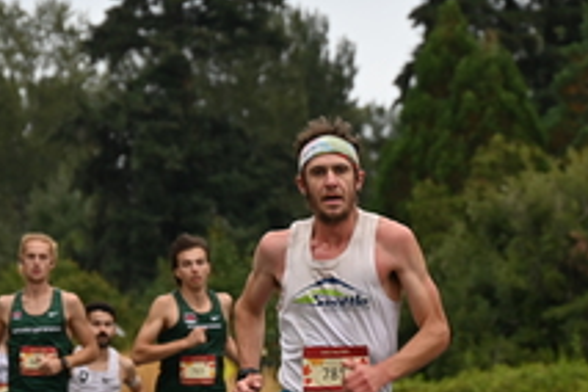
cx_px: 367
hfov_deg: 5.7
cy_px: 189
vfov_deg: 3.8
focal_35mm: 361
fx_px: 5896
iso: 560
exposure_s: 1/250
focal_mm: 140
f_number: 6.3
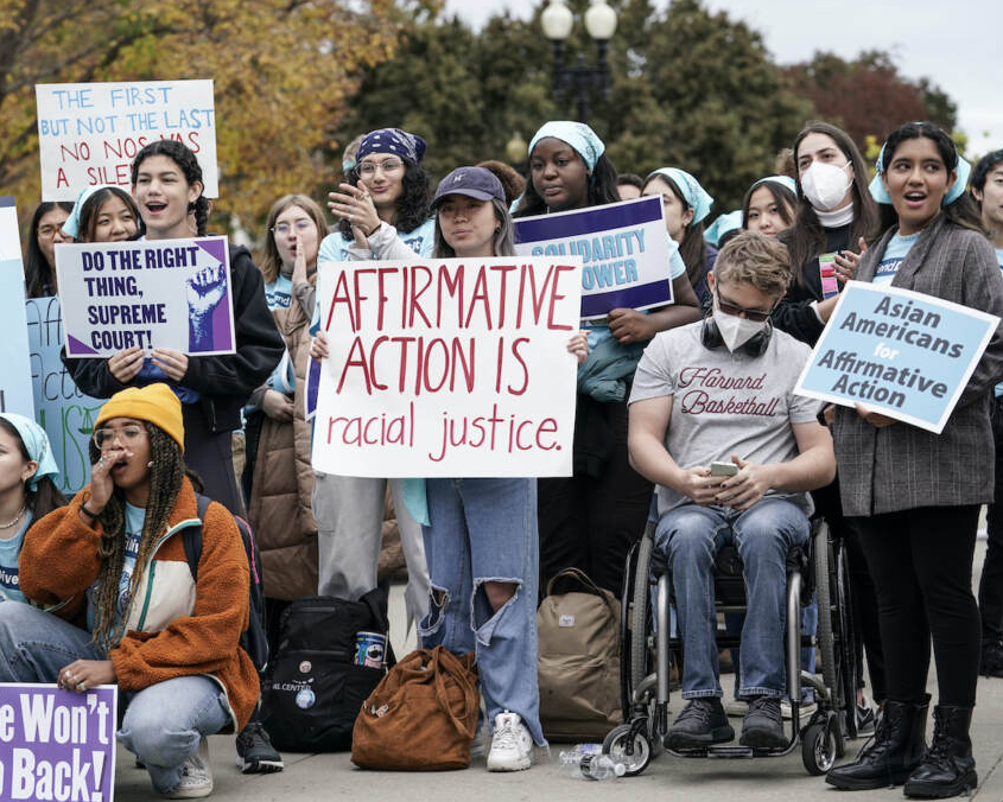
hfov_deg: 19.2
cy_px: 401
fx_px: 2968
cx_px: 417
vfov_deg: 15.4
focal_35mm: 100
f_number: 4
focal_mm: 88
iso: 400
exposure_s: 1/800
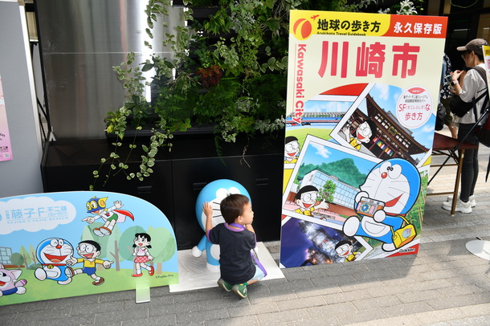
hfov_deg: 62.0
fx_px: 408
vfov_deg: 43.6
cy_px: 163
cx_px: 245
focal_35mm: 30
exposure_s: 1/160
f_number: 3.5
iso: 200
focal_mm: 20
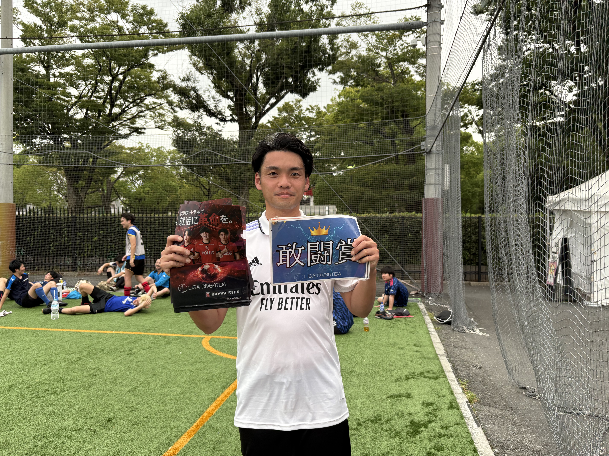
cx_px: 304
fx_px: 457
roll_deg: -0.1
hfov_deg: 67.3
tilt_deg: +1.3
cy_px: 228
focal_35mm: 26
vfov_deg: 53.1
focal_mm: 5.96
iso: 125
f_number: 1.6
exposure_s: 1/106
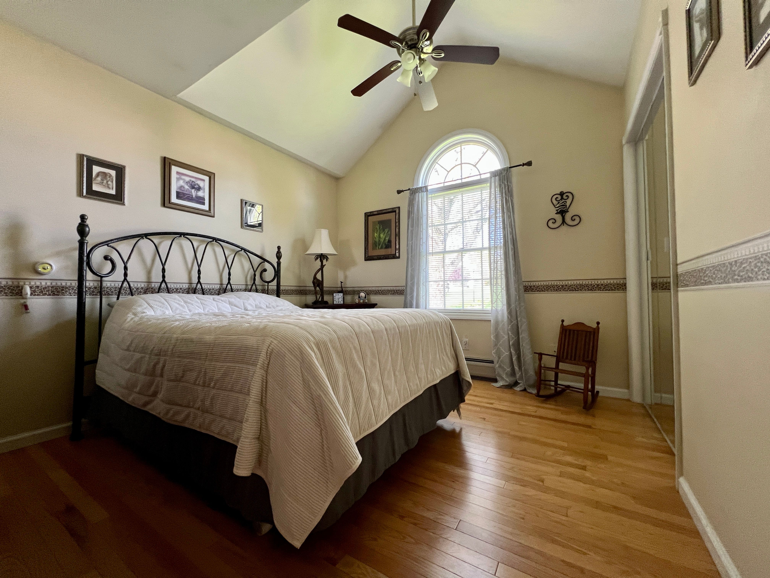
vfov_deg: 89.9
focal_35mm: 13
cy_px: 289
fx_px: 289
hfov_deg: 106.2
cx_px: 385
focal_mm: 1.57
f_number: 1.8
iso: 160
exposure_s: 1/60
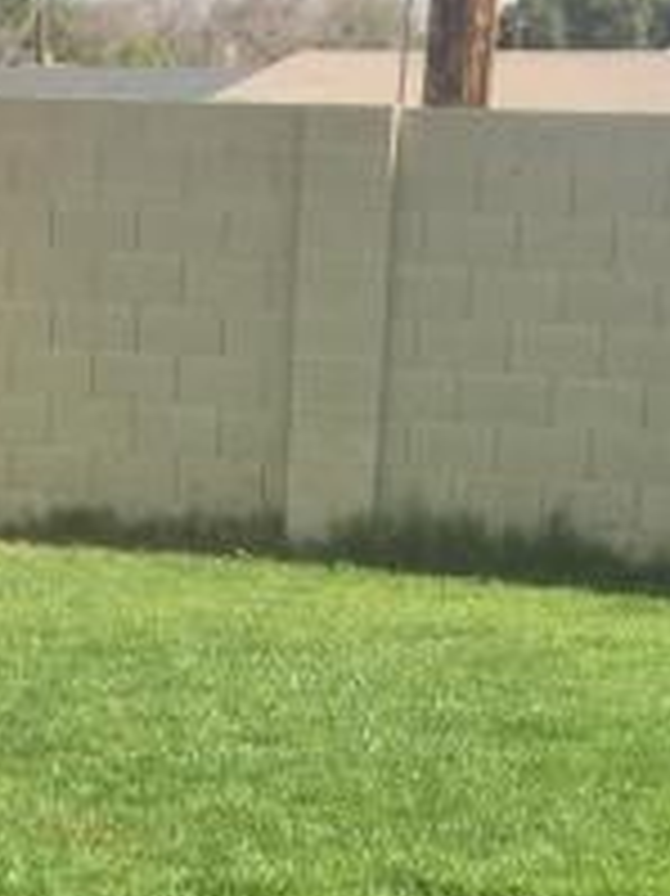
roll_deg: -2.5
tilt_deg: -18.6
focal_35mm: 112
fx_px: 2893
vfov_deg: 16.4
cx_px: 180
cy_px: 1256
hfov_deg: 13.2
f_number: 2.2
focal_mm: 4.15
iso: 32
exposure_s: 1/1464
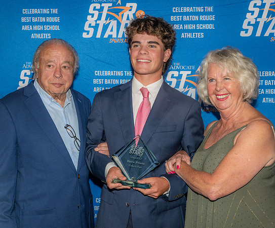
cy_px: 114
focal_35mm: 59
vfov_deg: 26.5
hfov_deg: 31.7
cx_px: 128
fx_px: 484
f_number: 8
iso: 320
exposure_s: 1/100
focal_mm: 51
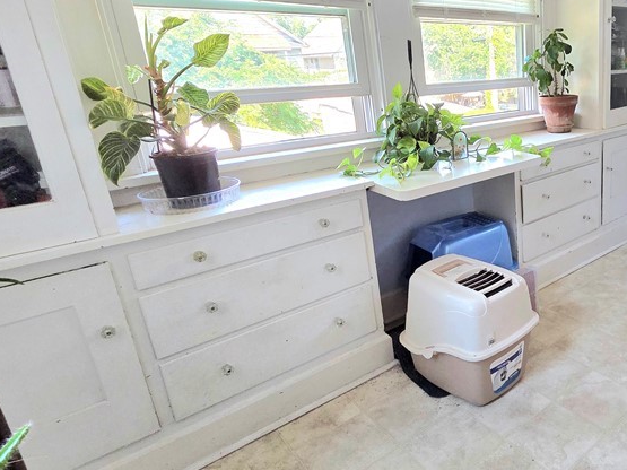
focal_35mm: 24
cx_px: 547
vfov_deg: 56.5
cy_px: 199
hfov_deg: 62.0
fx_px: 435
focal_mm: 2.2
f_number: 2.2
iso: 200
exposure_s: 1/120
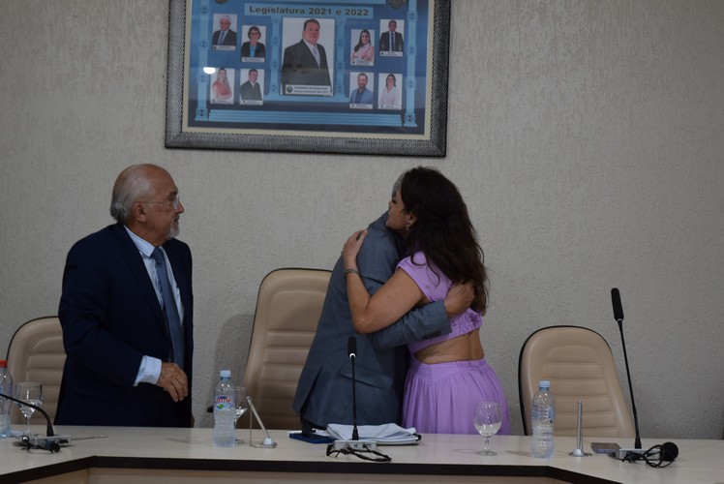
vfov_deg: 19.8
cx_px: 362
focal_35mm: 69
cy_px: 242
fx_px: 1389
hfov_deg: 29.2
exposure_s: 1/60
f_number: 4.5
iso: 500
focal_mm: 46
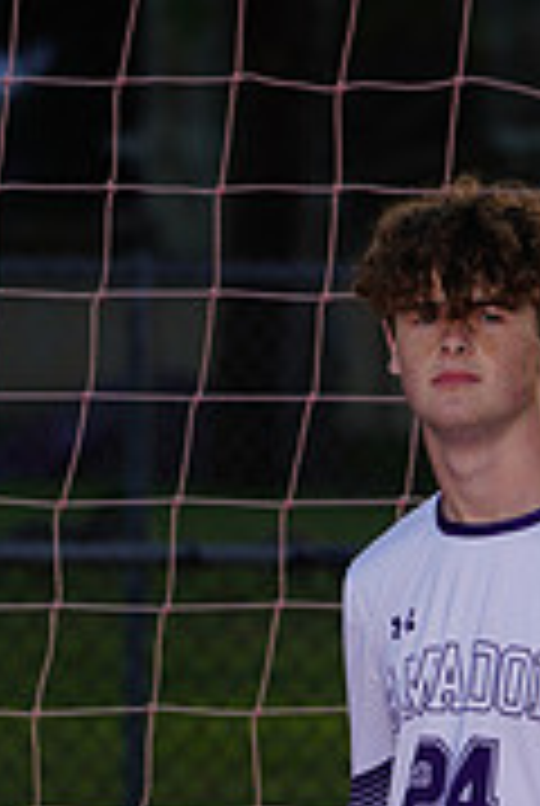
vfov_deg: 3.4
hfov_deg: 2.3
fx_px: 13716
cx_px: 304
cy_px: 1157
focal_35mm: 612
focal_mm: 189
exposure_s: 1/200
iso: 200
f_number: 6.3
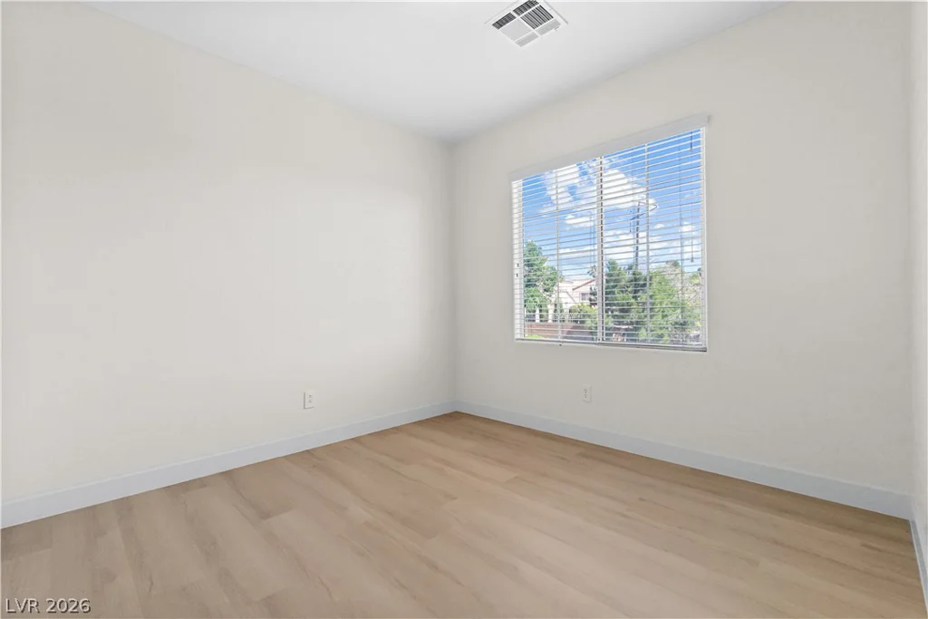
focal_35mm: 15
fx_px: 387
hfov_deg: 100.4
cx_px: 464
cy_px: 310
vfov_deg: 77.3
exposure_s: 1/25
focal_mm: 10
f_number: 8
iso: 400
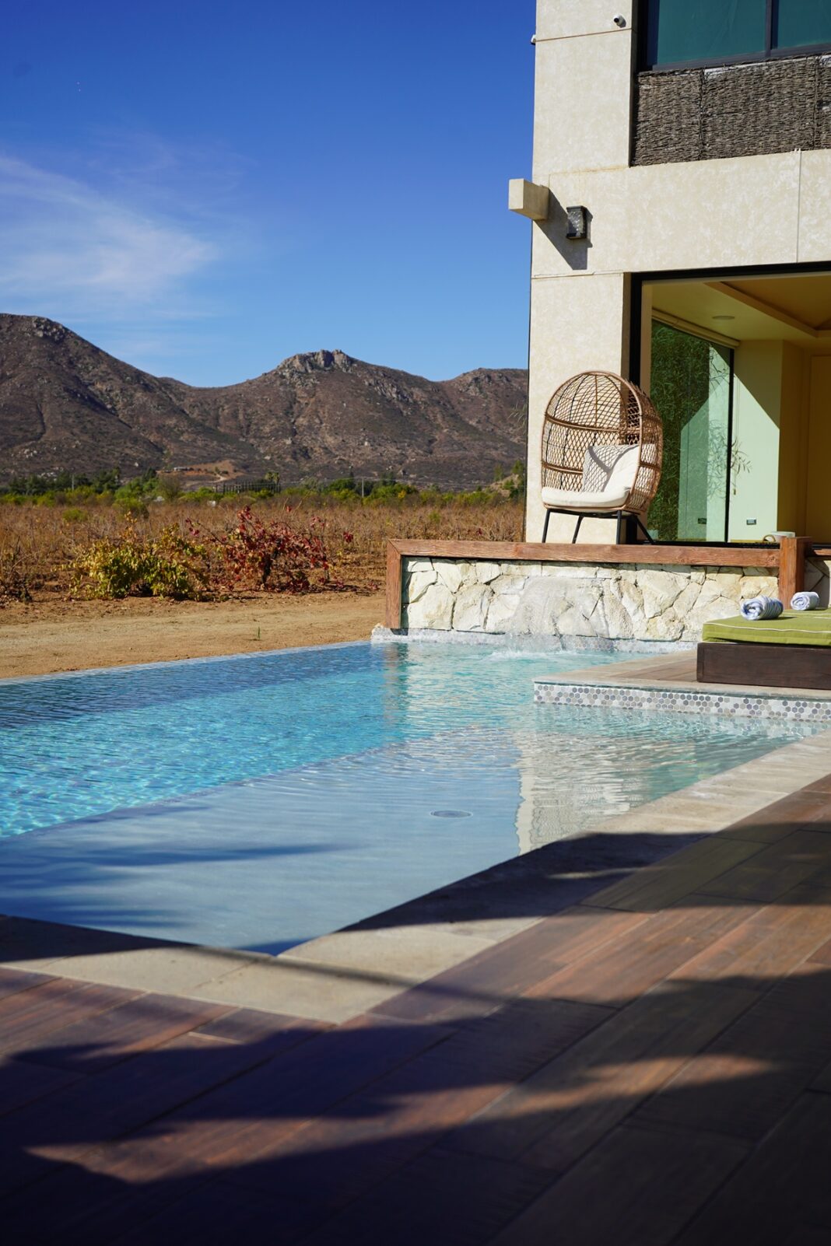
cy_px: 623
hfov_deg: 29.9
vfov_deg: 43.6
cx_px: 416
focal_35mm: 45
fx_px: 1558
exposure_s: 1/1000
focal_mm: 45
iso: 100
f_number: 5
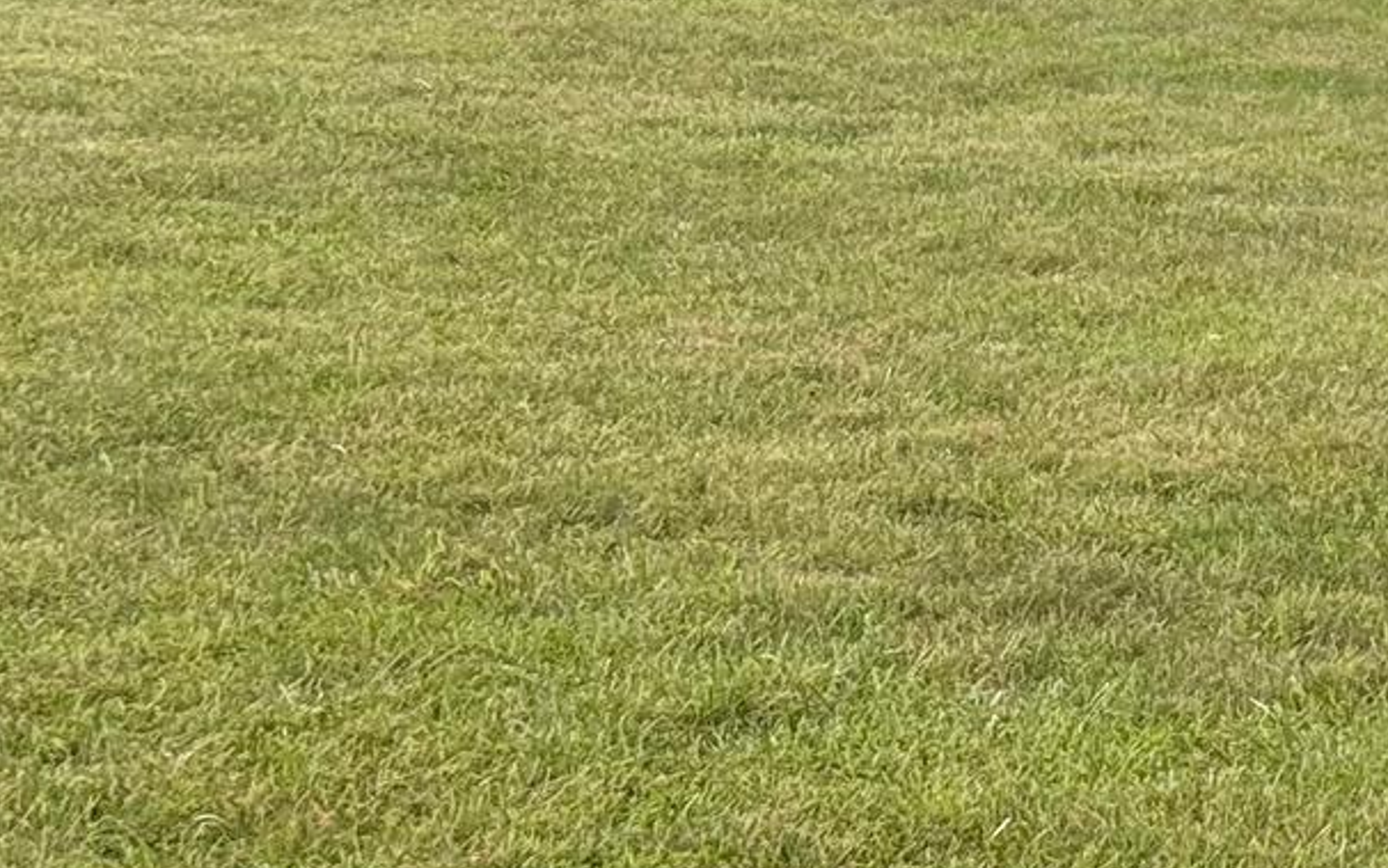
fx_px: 6508
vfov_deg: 7.5
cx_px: 2176
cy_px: -529
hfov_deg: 11.6
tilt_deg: -1.1
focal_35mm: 172
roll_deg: -2.4
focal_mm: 6.76
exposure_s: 1/566
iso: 80
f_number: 1.78
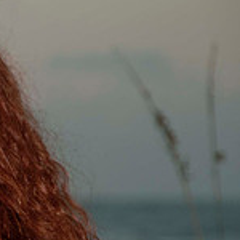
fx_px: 4055
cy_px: 175
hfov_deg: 3.4
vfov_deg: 3.4
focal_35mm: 517
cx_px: -206
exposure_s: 1/80
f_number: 6.3
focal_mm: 105
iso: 100
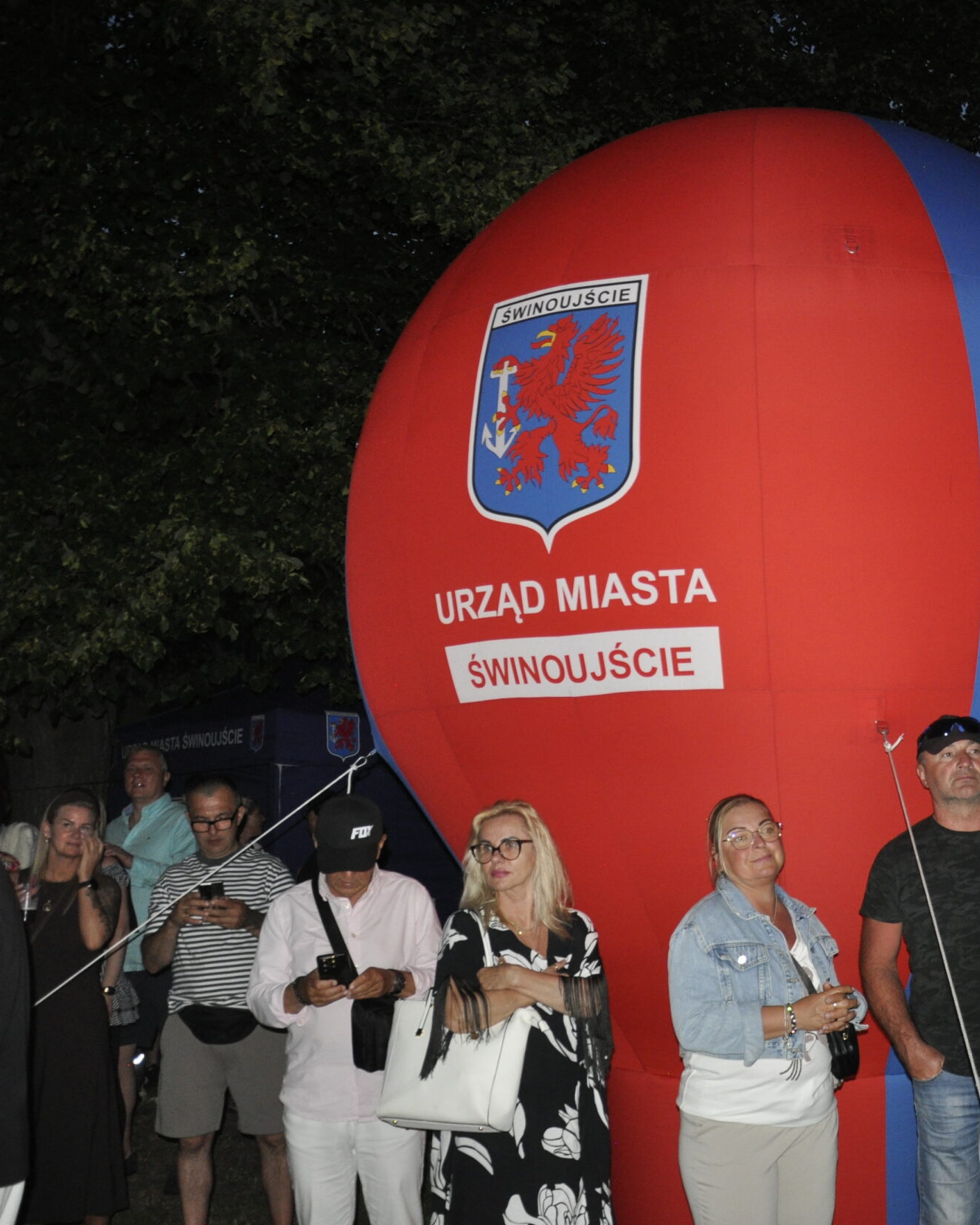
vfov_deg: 46.8
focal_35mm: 39
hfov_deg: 36.6
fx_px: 1414
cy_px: 607
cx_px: 821
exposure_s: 1/60
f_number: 3.5
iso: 800
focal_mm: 18
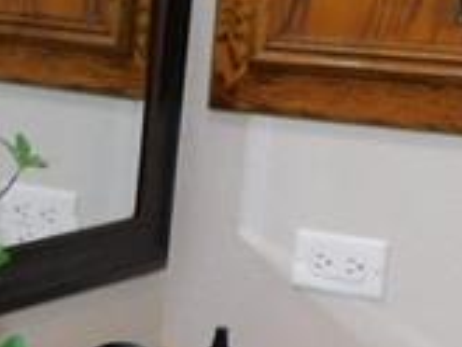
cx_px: -406
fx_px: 1910
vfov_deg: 10.2
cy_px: 459
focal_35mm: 143
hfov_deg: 12.4
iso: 125
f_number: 3
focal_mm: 4
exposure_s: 1/40
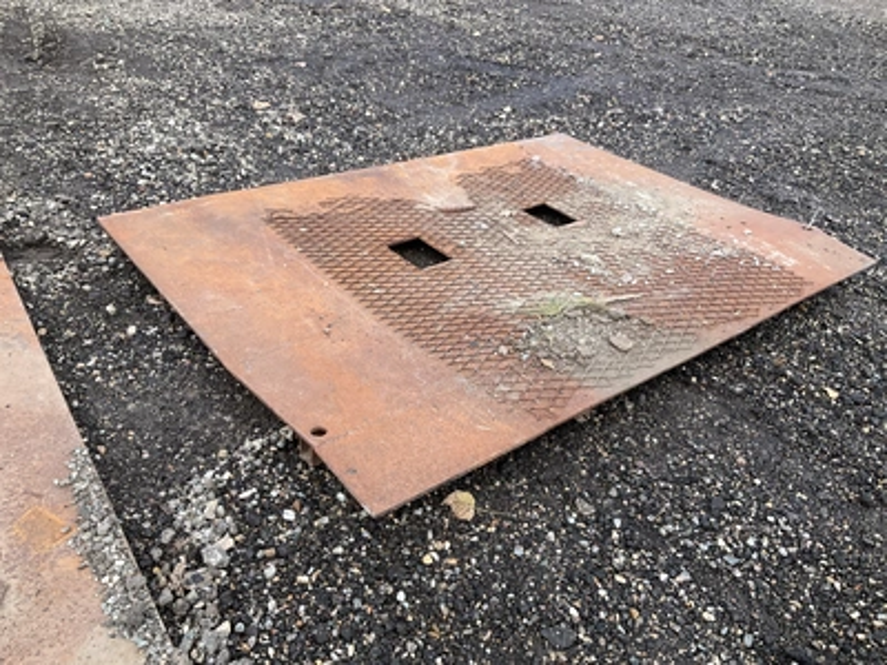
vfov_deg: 48.2
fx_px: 743
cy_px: 332
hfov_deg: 61.7
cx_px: 444
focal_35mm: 29
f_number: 1.8
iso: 25
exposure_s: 1/389
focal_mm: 3
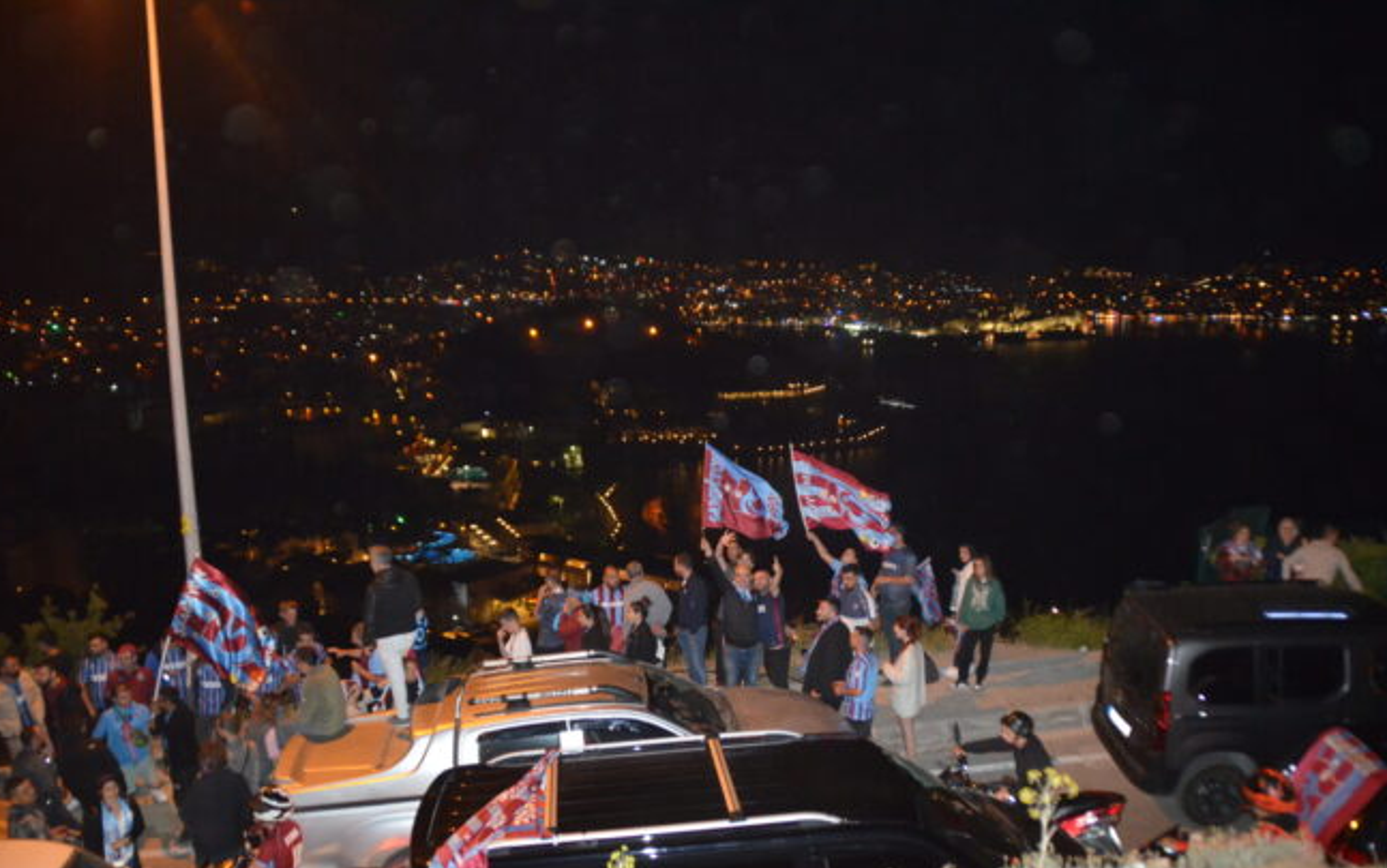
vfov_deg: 44.6
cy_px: 466
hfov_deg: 66.4
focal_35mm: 28
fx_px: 1059
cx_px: 688
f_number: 3.5
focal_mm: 18
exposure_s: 1/60
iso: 3200
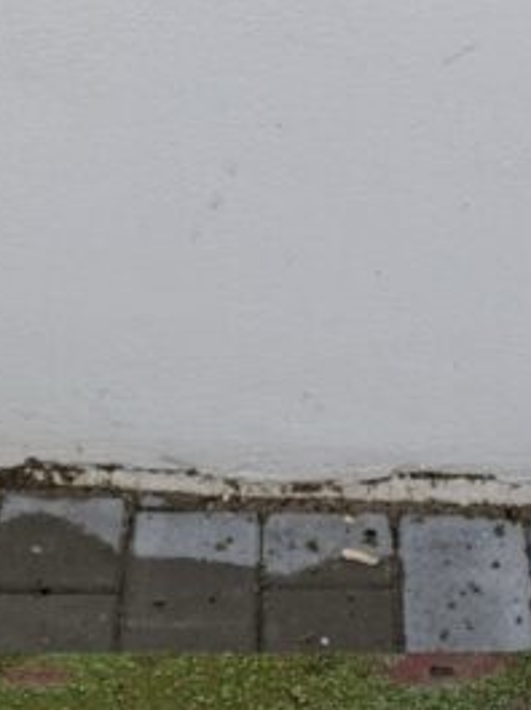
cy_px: 1278
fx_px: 1825
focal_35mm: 89
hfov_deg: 16.5
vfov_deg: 17.7
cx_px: 389
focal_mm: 5.54
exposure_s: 1/375
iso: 50
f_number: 1.8
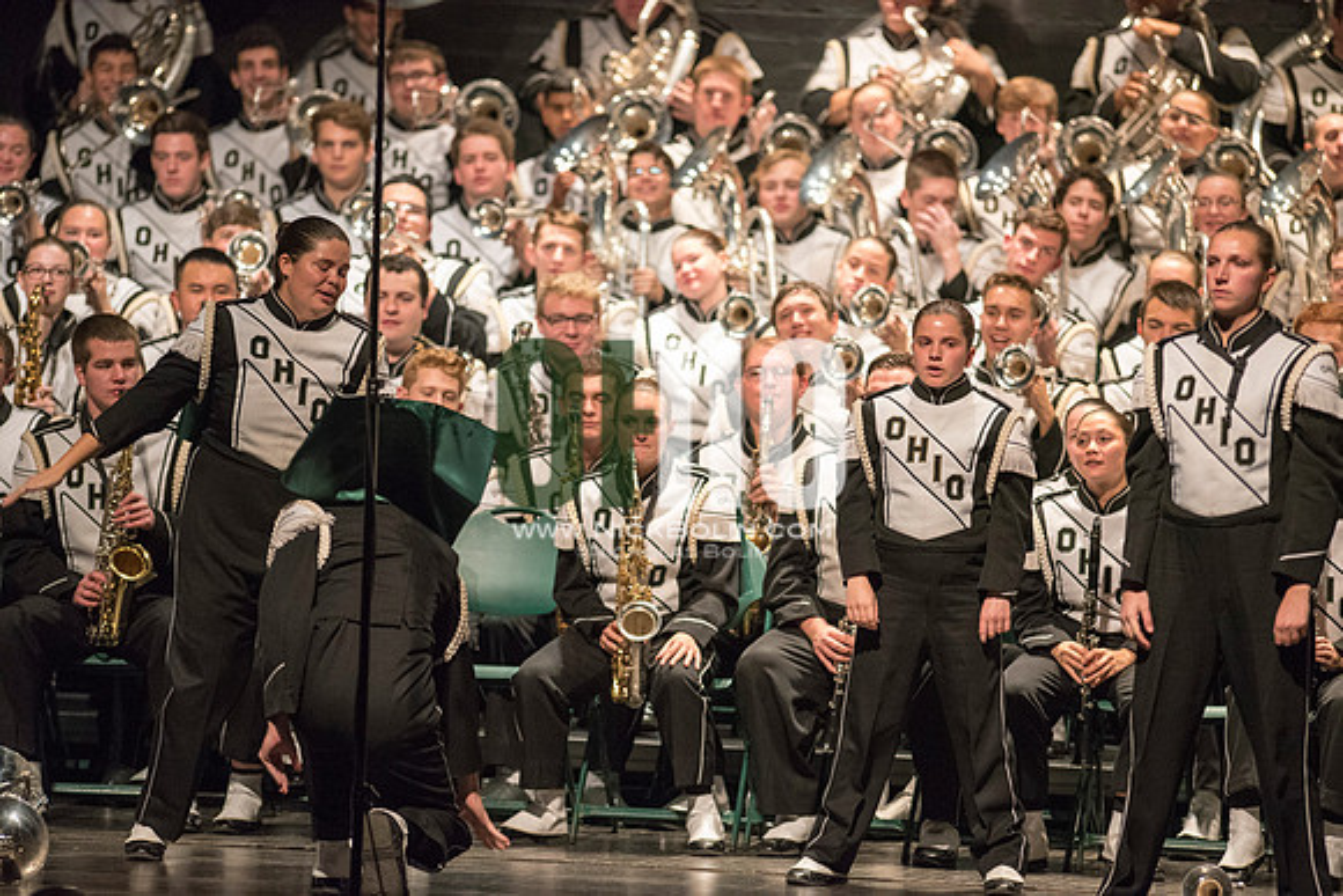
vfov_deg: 4.6
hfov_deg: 6.9
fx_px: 11194
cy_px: 448
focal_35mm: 300
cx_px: 672
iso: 4000
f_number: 2.8
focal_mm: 300
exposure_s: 1/500
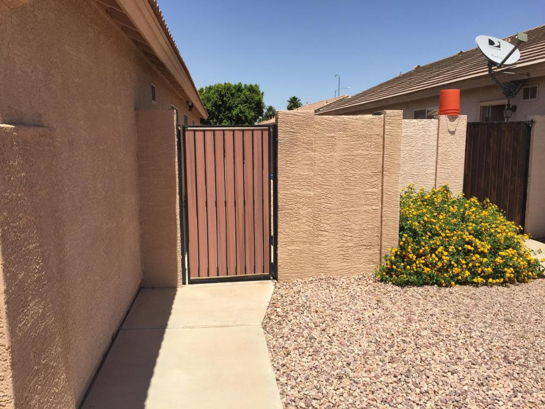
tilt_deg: -11.3
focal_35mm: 29
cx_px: 272
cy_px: 204
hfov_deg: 61.7
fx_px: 457
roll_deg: -0.4
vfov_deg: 48.2
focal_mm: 4.15
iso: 32
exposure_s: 1/2475
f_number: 2.2
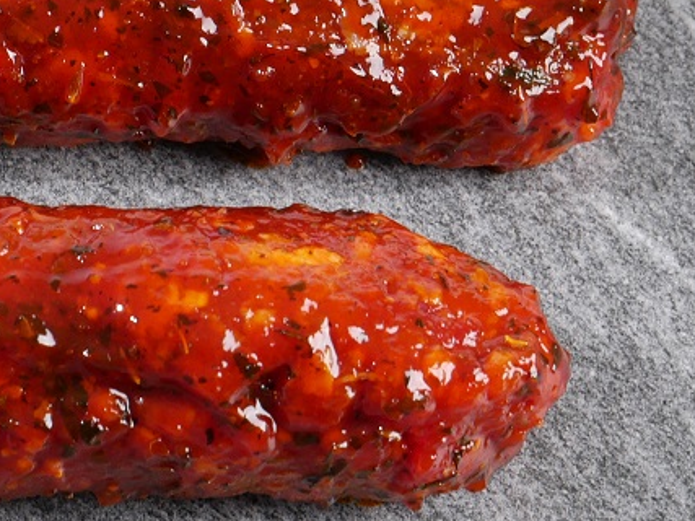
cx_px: 65
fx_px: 5399
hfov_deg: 7.3
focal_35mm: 269
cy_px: 36
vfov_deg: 5.5
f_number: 9
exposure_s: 1/160
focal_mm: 50
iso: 200
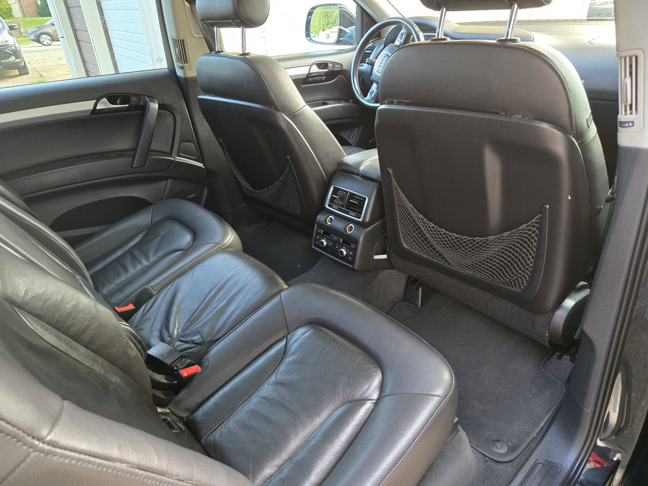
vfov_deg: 58.9
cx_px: 324
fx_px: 431
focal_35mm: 23
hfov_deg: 73.9
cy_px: 243
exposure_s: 1/120
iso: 800
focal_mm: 5.4
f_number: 1.8
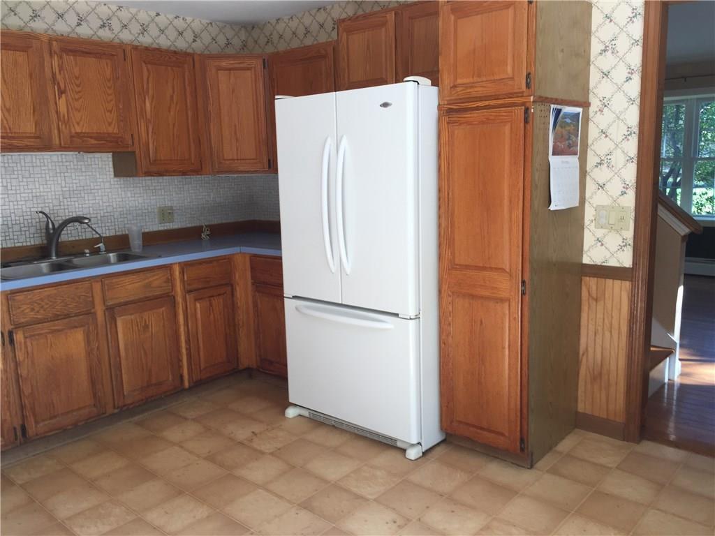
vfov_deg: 48.2
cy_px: 268
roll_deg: +0.5
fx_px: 599
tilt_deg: -9.9
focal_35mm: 29
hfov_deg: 61.7
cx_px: 358
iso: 32
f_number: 2.2
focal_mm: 4.15
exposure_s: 1/60
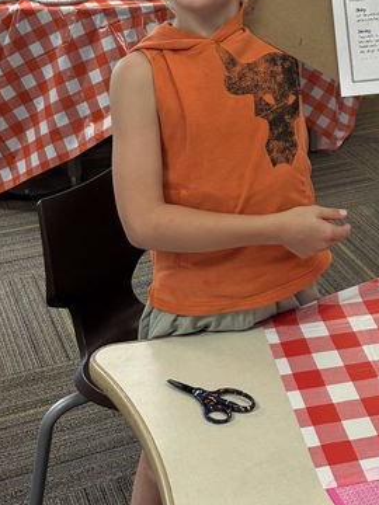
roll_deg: -0.5
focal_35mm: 74
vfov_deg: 25.1
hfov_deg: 19.6
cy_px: 0
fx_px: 1080
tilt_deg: -14.2
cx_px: 334
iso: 125
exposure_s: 1/60
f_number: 1.6
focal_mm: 5.96
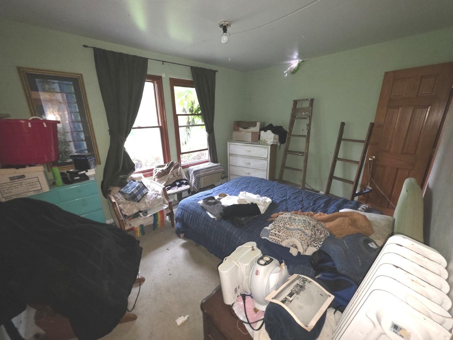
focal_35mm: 13
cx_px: 226
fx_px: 170
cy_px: 170
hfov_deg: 106.2
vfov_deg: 89.9
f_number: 1.9
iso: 250
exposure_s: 1/30
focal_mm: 2.2
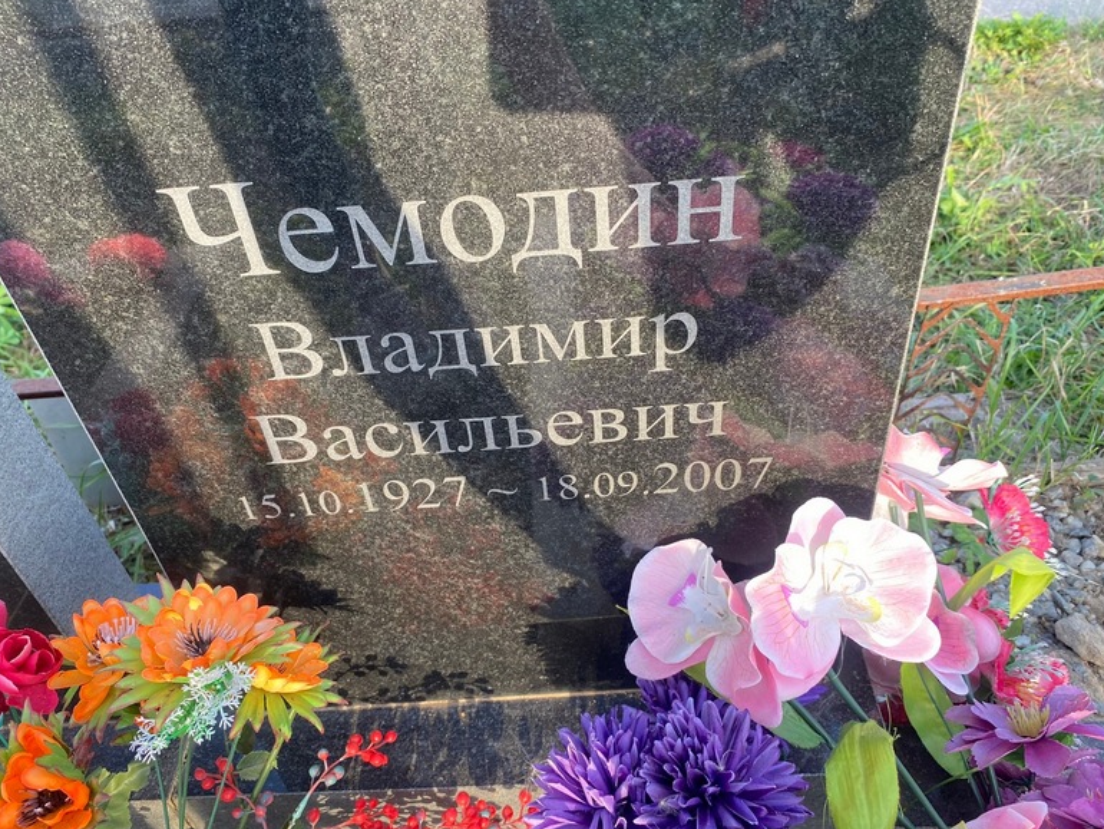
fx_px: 861
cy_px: 422
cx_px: 562
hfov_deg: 65.3
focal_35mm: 27
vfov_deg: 51.4
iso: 32
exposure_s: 1/128
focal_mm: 4.25
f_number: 1.8
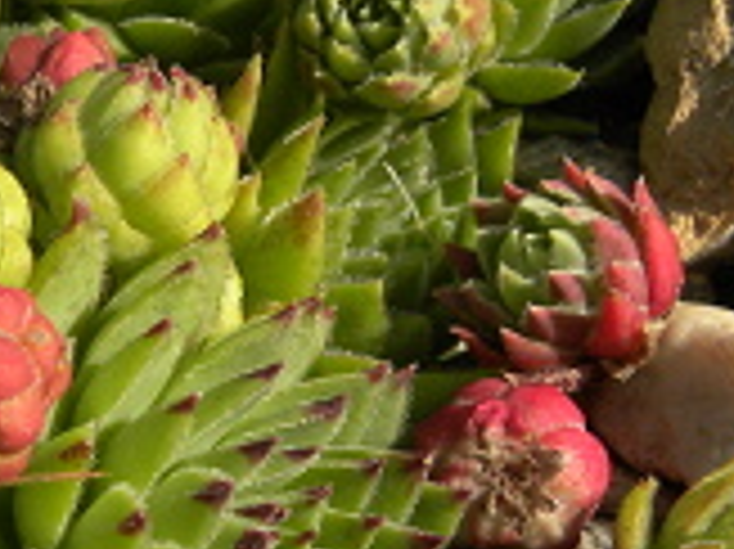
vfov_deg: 12.2
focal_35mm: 121
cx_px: -252
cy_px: 477
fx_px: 2564
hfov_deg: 15.4
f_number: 4.5
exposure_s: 1/640
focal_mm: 7.3
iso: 100
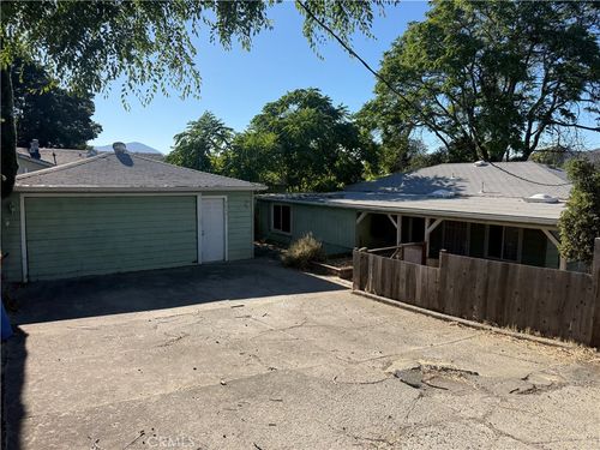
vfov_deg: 56.8
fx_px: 416
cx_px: 300
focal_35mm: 24
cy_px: 225
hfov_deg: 71.6
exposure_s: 1/3953
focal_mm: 6.76
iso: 100
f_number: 1.78
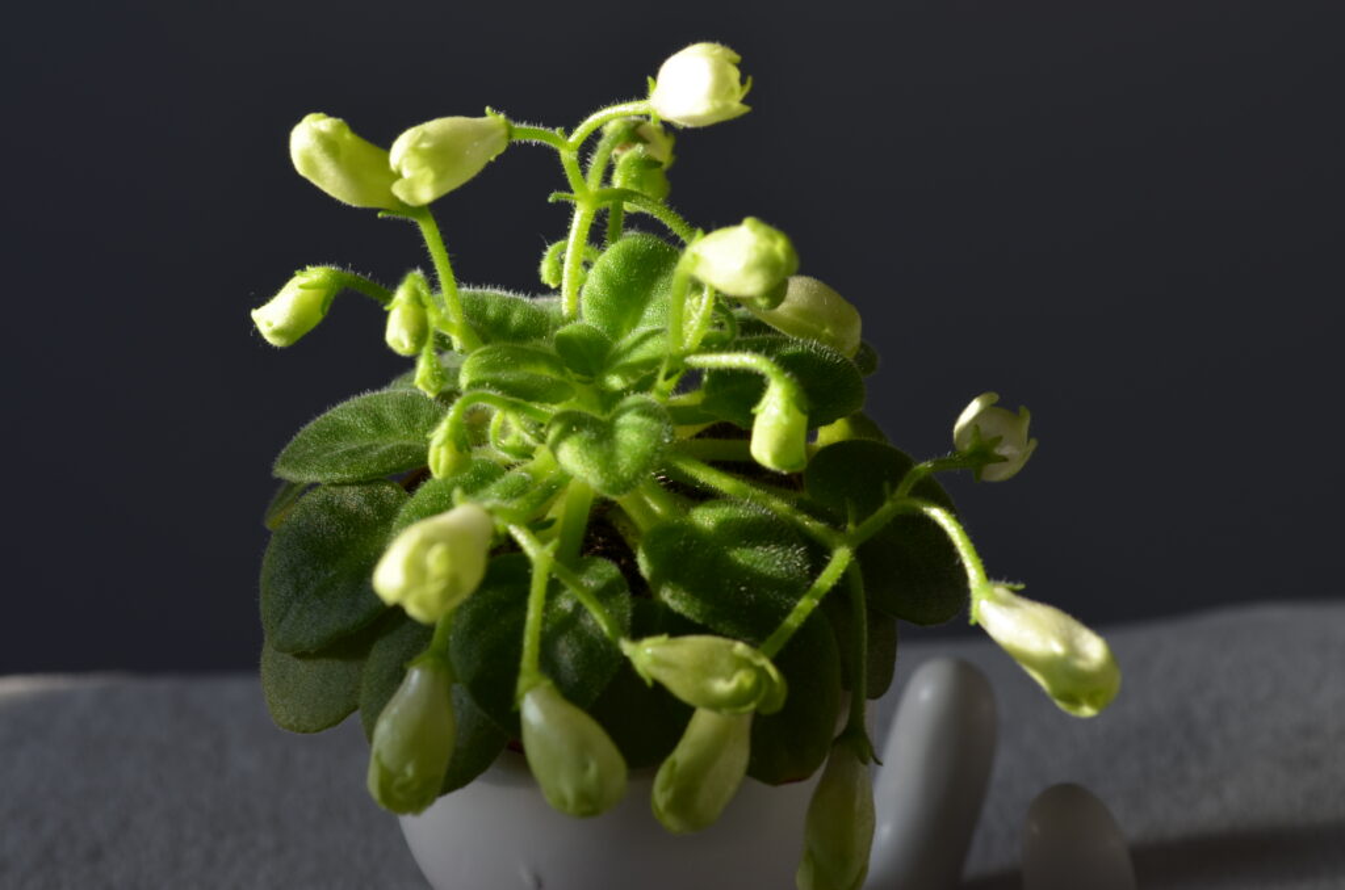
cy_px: 445
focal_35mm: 68
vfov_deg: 20.1
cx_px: 672
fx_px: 2516
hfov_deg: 29.9
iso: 100
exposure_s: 1/60
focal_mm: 45
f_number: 8
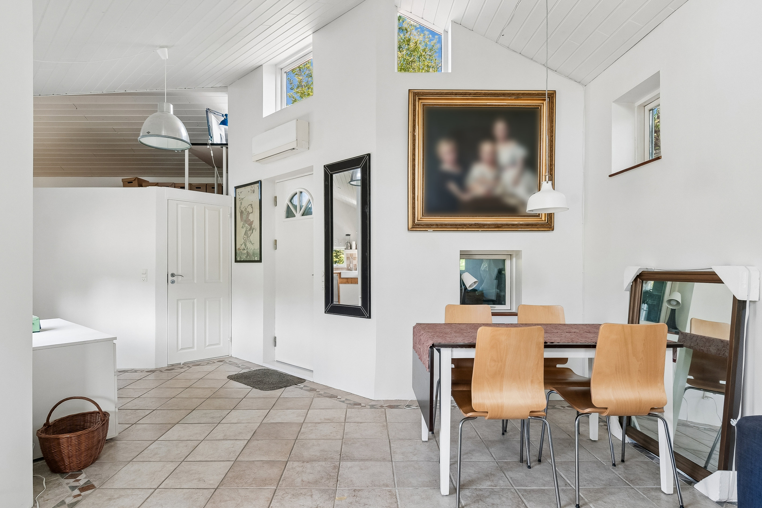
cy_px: 266
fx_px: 402
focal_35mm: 19
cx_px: 370
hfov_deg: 86.9
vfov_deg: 64.5
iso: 200
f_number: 10
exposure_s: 1/20
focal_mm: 12
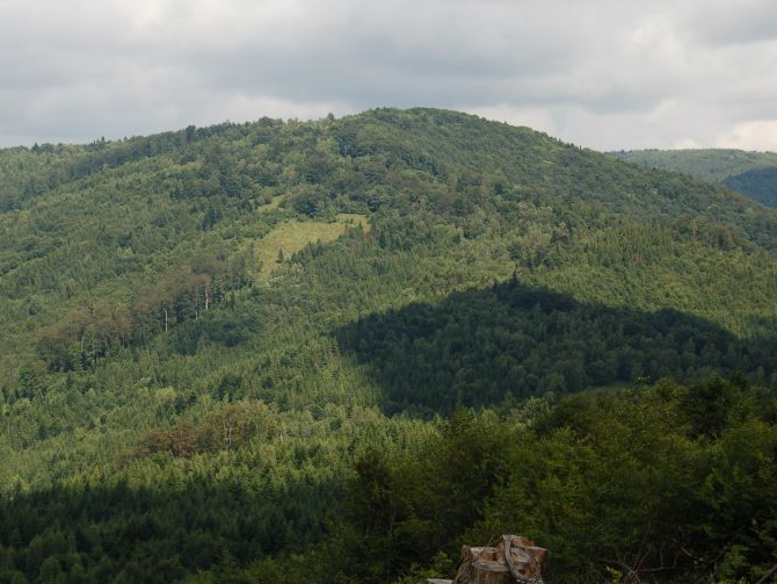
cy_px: 305
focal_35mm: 86
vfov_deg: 17.2
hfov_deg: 22.7
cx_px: 336
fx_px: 1931
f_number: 9
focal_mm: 50
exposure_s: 1/200
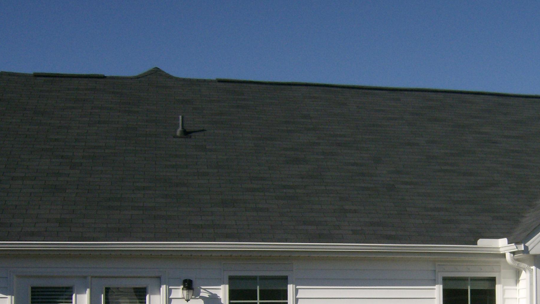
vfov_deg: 18.1
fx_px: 931
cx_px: 391
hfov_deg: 31.9
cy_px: 296
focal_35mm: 65
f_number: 4.7
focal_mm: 6
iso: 100
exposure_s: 1/2000
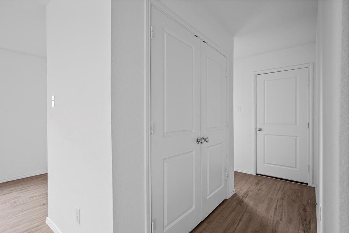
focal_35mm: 17
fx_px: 165
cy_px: 120
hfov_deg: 93.2
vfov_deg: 70.4
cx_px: 165
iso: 800
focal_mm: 16
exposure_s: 1/2.5
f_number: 8
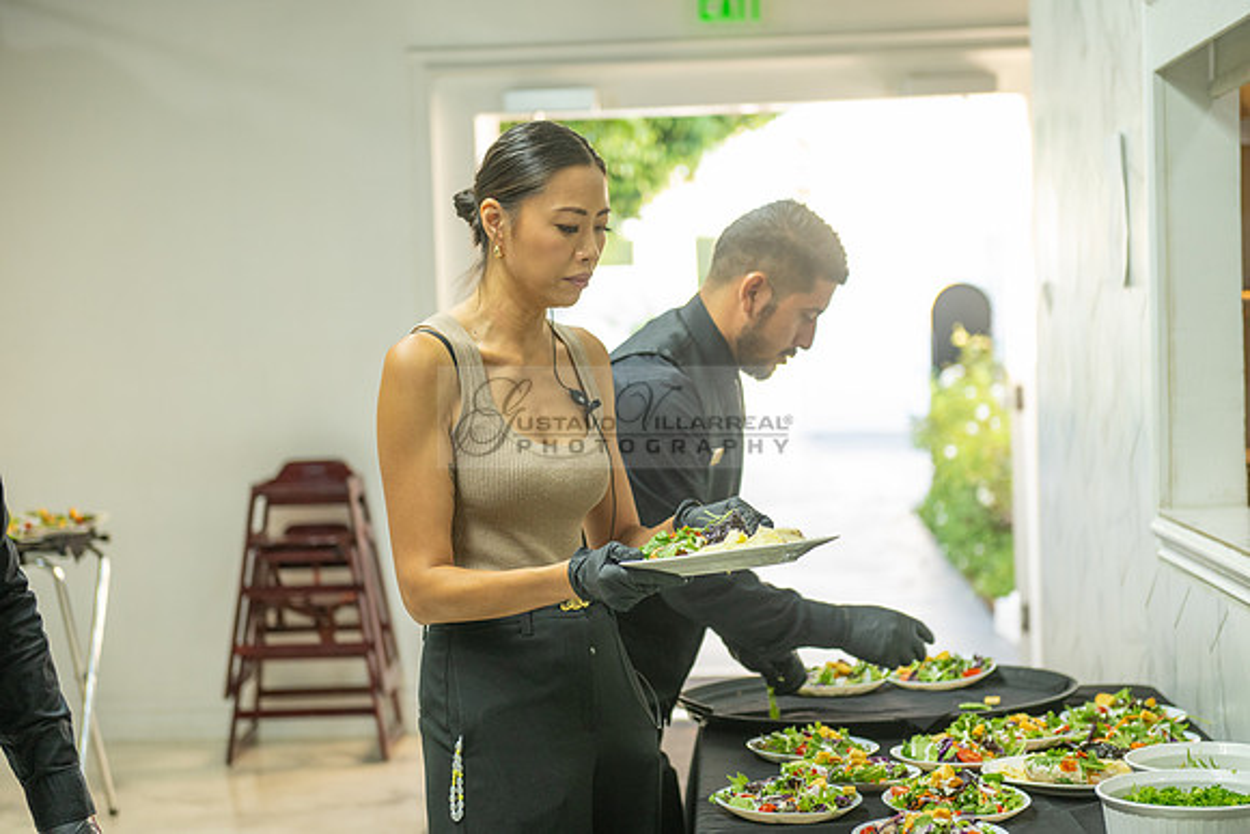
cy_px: 417
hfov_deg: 28.8
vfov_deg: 19.5
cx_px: 625
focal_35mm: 70
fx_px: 2431
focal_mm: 70
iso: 1000
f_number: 3.2
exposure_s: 1/160
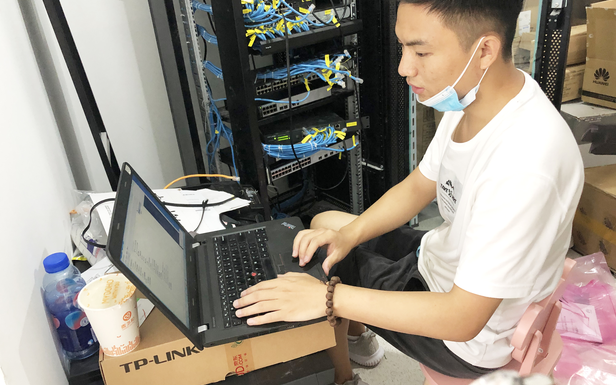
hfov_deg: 62.9
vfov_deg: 41.8
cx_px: 310
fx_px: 504
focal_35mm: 30
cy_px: 175
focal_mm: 4
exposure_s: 1/6
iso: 80
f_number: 1.8
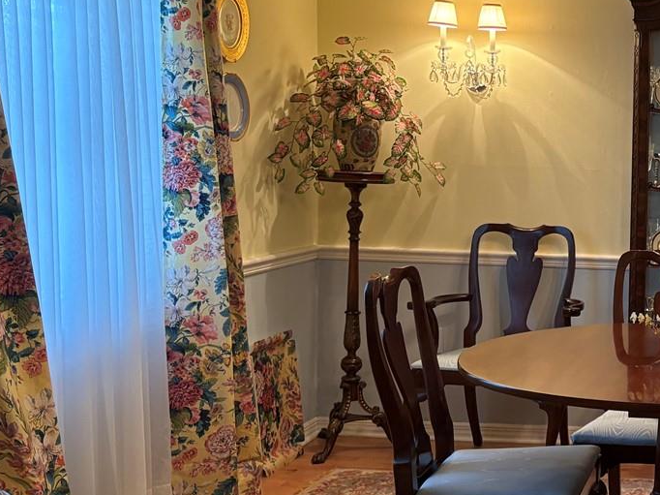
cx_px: 763
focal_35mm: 61
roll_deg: -1.6
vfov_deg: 24.0
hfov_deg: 28.2
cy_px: 262
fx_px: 1163
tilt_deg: -4.7
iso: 160
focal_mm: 5.96
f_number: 1.6
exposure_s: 1/60
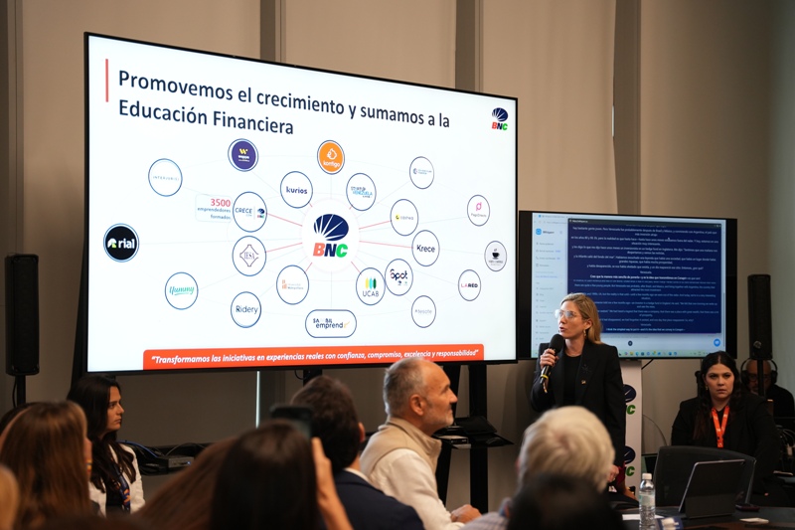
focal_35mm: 60
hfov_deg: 33.6
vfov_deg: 22.8
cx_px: 398
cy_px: 265
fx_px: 1316
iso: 1250
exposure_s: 1/60
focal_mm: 59.6
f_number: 2.8
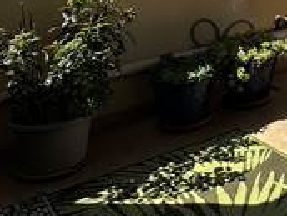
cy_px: -85
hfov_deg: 25.3
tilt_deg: -1.2
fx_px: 539
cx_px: 382
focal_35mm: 65
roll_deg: +1.7
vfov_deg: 20.2
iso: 50
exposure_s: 1/1159
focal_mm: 2.22
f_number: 2.2
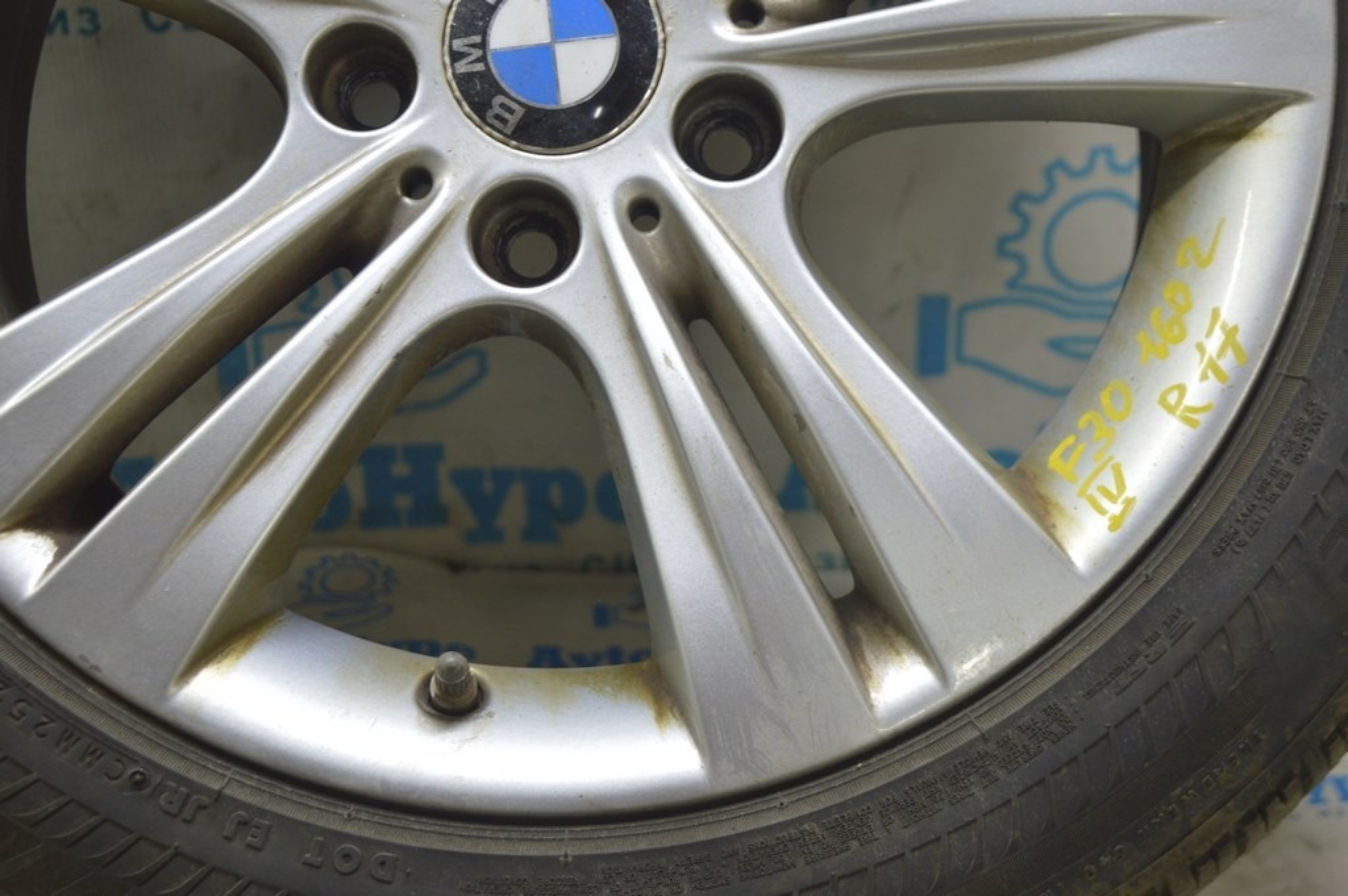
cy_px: 448
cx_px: 674
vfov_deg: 19.7
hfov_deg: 29.3
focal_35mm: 69
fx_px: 2582
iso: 400
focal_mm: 46
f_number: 5.6
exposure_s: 1/20
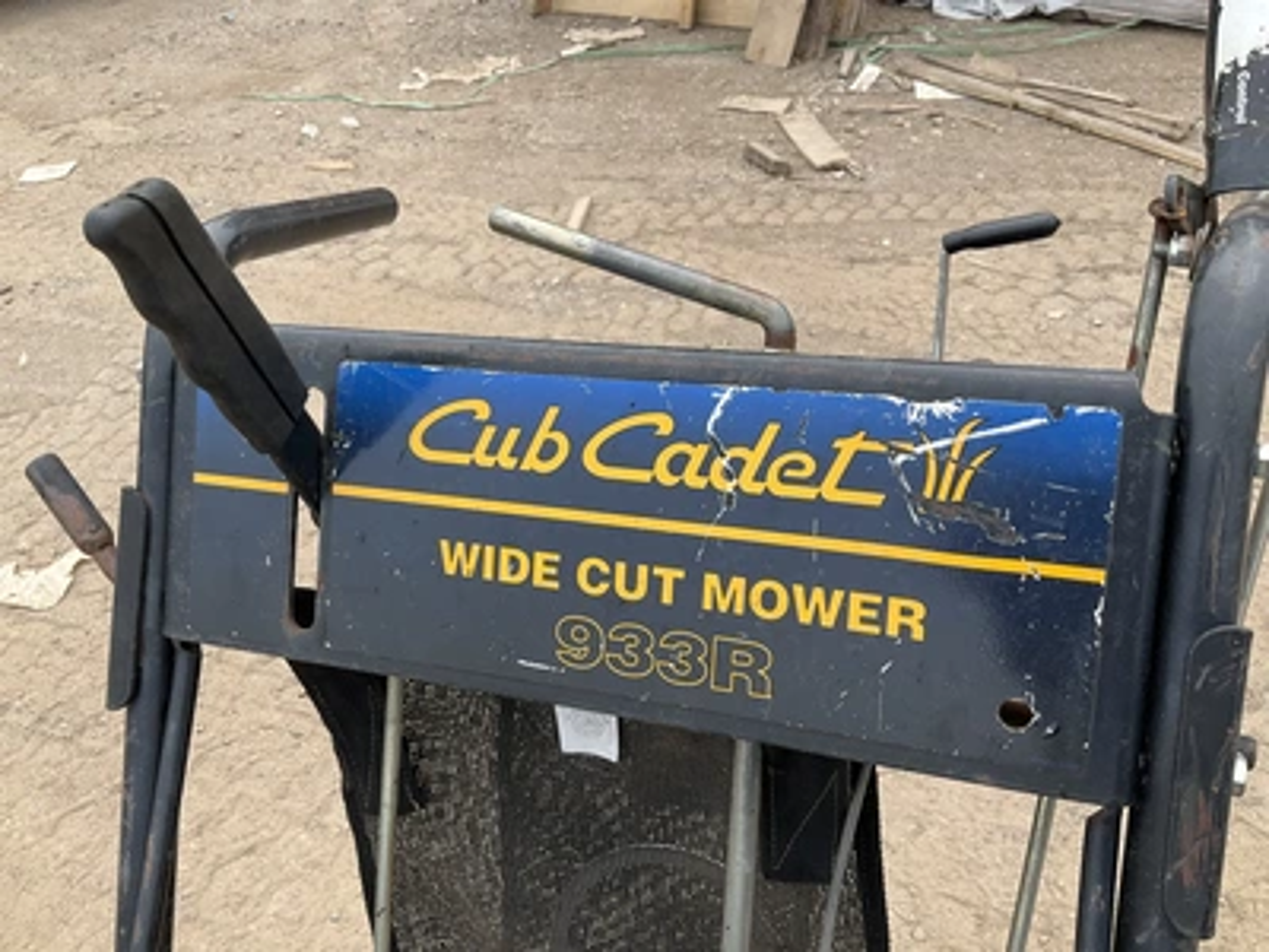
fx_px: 1063
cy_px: 476
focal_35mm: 29
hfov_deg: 61.7
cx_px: 634
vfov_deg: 48.2
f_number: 1.8
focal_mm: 3
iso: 25
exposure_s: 1/842
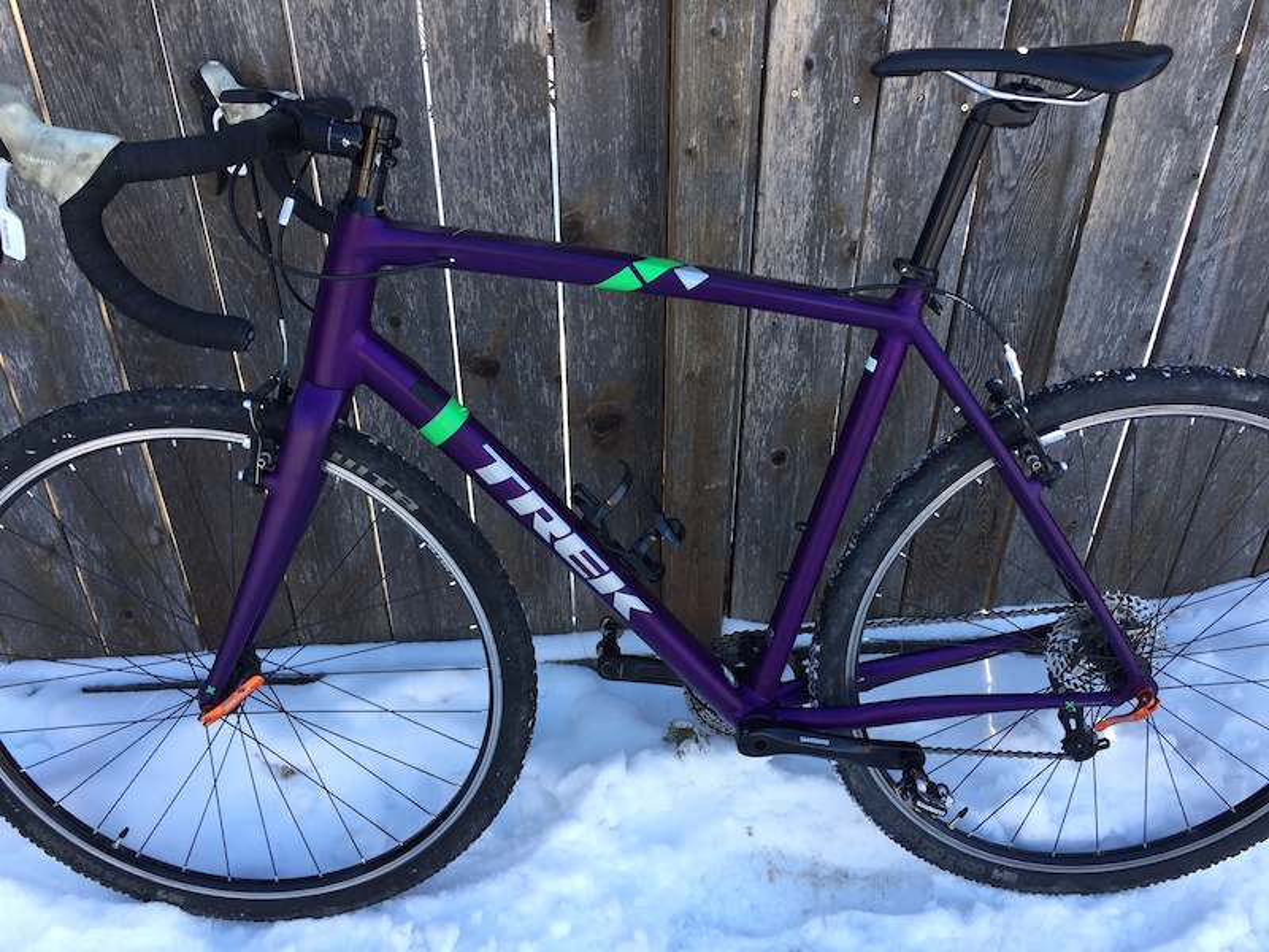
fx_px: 1063
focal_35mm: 29
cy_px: 476
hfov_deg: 61.7
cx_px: 634
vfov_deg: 48.2
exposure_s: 1/142
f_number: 2.2
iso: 32
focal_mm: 4.15
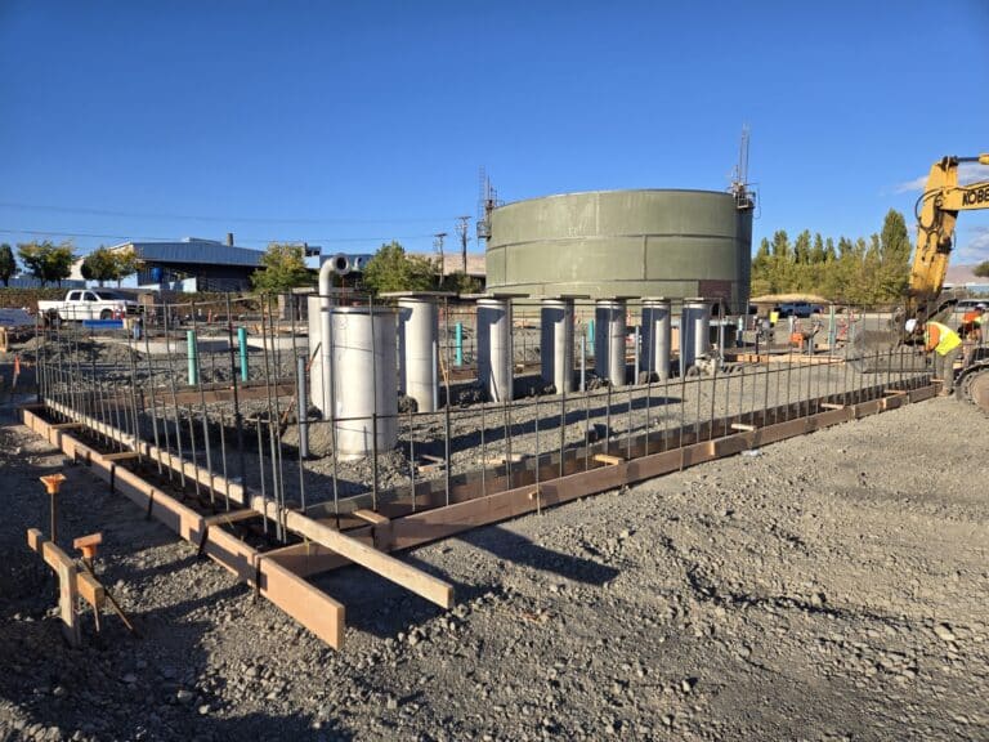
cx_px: 494
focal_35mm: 23
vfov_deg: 58.9
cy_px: 371
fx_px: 657
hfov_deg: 73.9
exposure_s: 1/1517
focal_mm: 5.4
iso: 25
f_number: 1.8
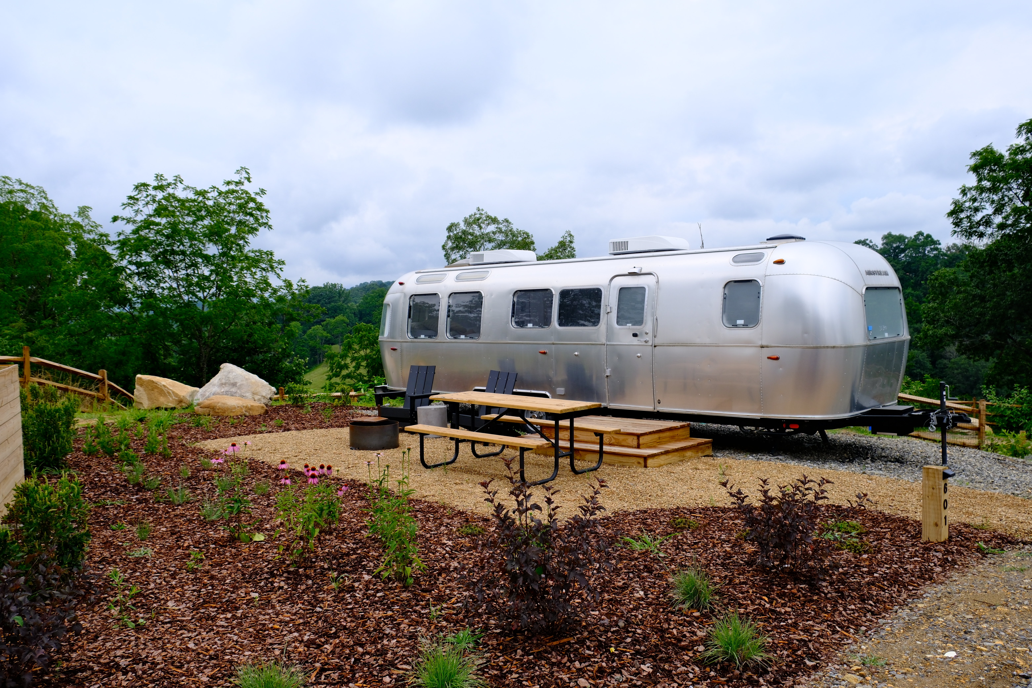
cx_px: 516
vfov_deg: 46.4
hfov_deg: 65.5
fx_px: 803
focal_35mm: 28
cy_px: 344
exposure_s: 1/850
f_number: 5.6
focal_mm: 18.8
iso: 320
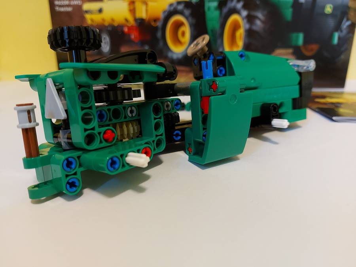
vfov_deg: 56.8
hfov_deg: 71.6
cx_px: 178
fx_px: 247
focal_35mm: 24
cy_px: 134
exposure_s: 1/33
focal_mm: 5.23
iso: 250
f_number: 1.8
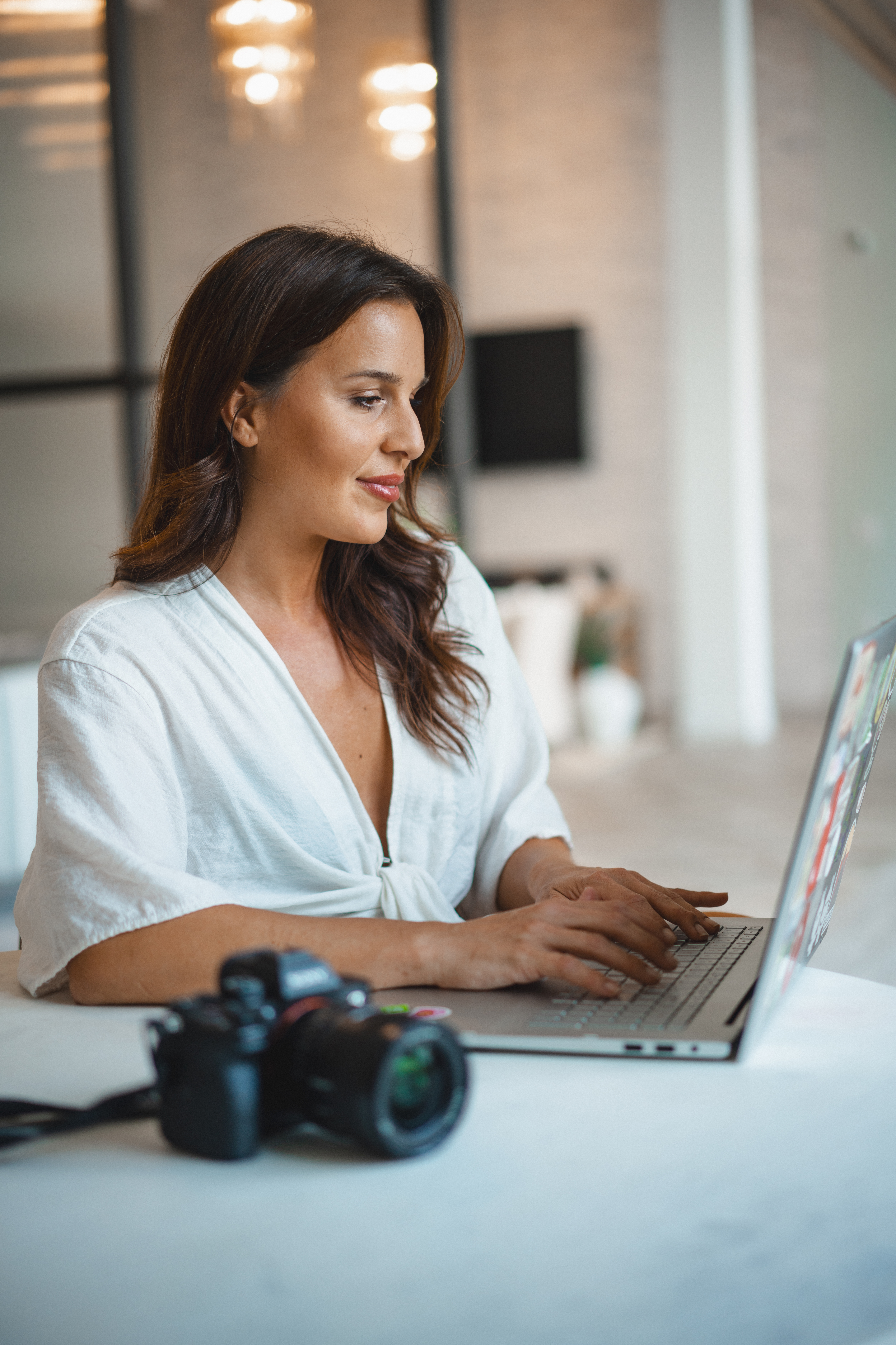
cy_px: 672
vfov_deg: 36.2
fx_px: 2053
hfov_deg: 24.6
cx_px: 448
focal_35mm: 55
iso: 100
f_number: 1.8
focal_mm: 55
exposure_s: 1/200
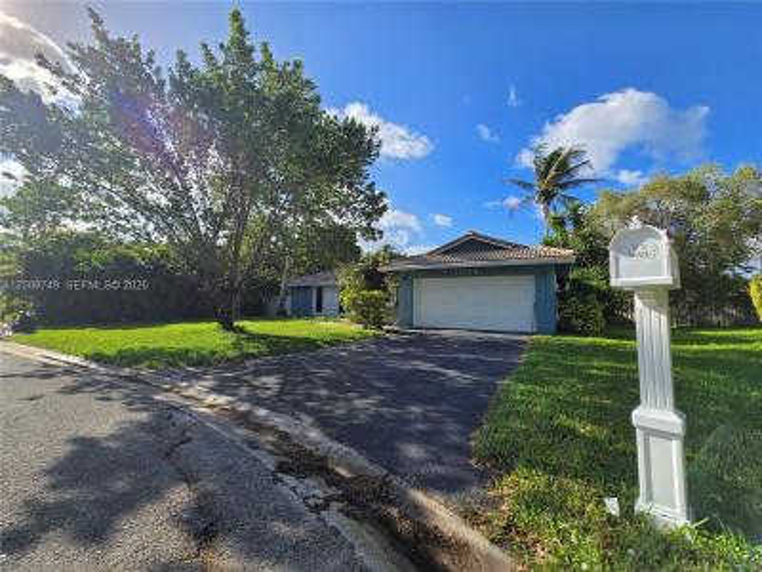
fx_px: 286
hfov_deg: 106.2
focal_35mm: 13
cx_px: 381
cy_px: 286
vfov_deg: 89.9
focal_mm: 2.2
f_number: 2.2
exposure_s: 1/2365
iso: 50
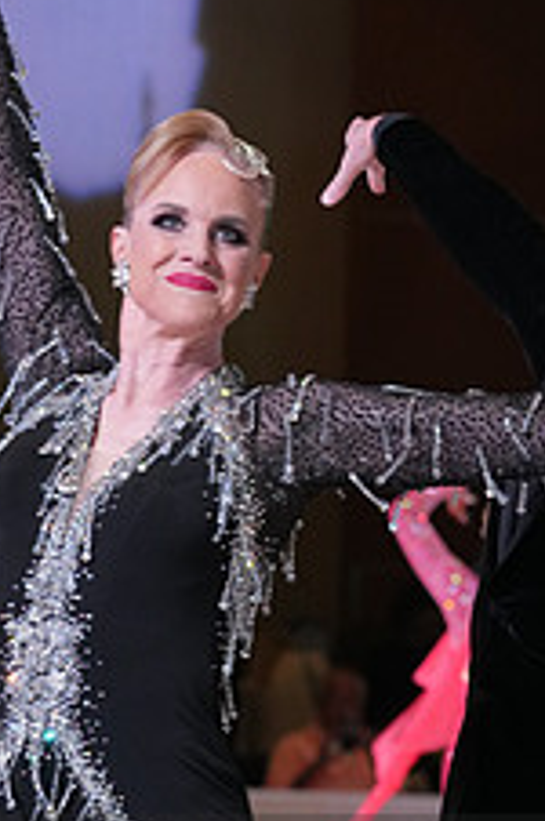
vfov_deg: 6.3
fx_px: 7380
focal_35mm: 324
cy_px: 937
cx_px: 441
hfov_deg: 4.2
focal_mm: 126
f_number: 5.6
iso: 2500
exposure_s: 1/200
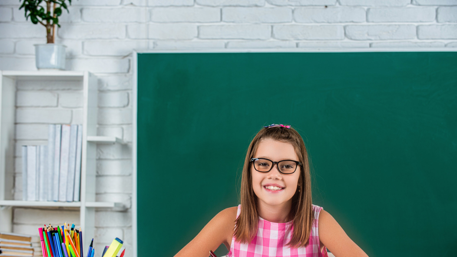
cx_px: 228
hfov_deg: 21.4
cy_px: 148
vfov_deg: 12.1
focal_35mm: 100
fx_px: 1212
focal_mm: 95
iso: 100
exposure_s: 1/160
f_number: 5.6
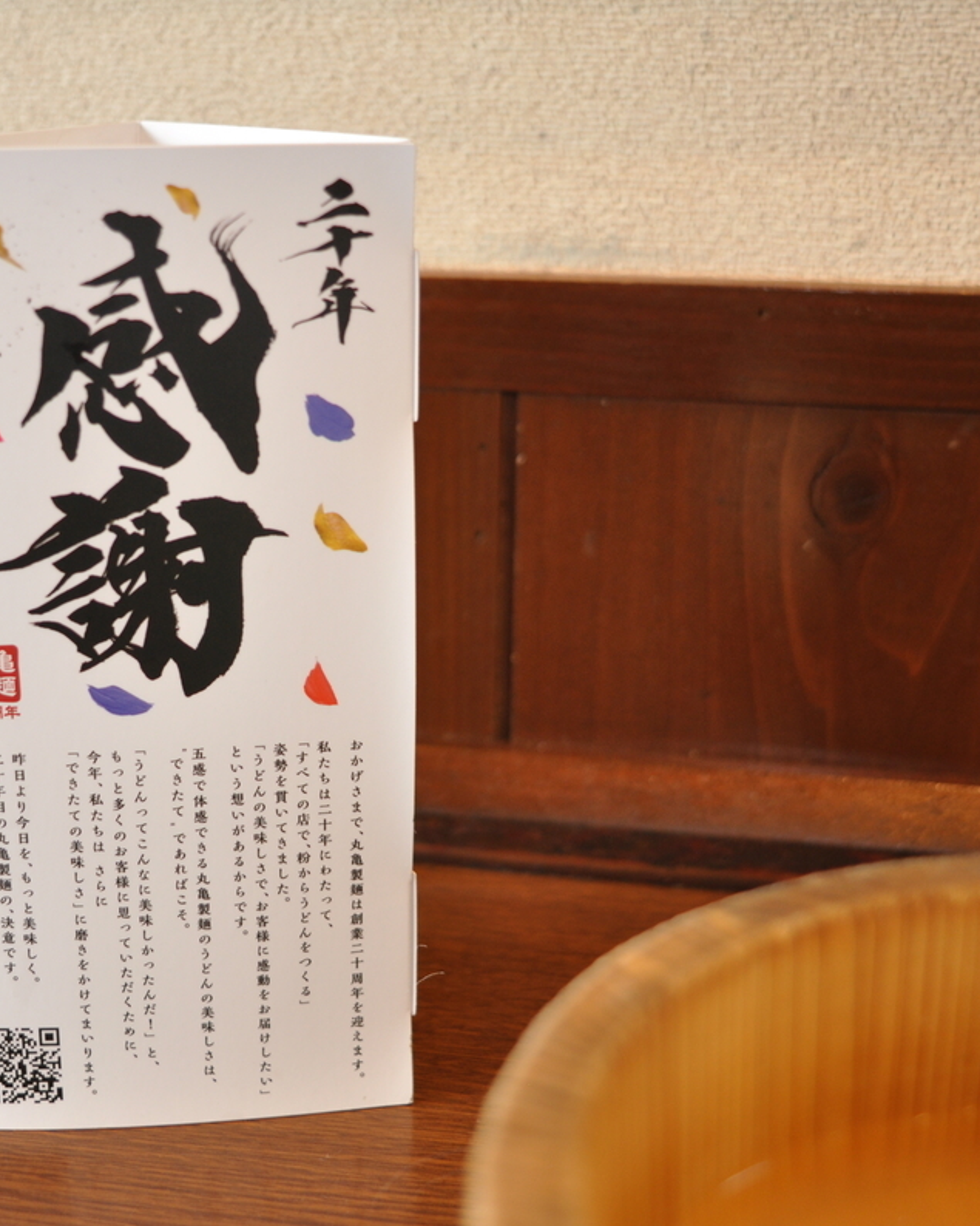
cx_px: 333
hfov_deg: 29.5
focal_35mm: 51
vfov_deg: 36.7
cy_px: 612
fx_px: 1849
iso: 400
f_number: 2.8
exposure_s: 1/200
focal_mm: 24
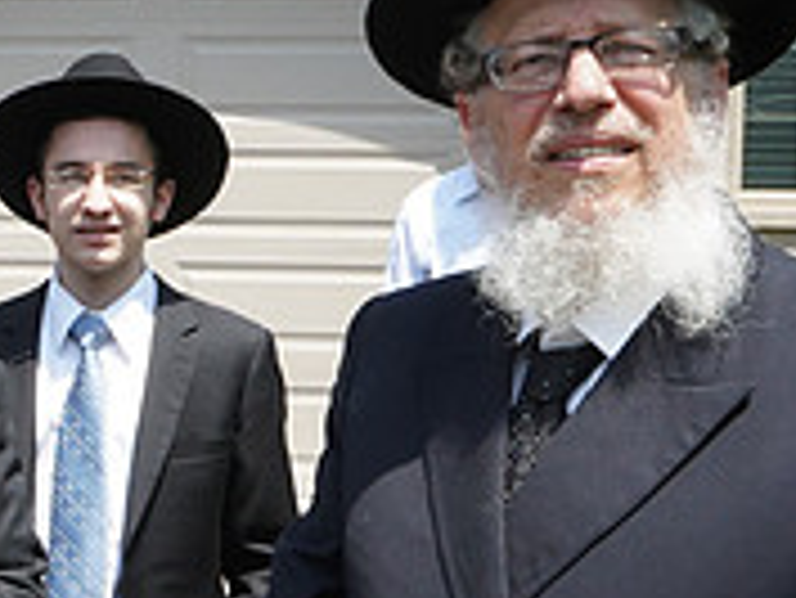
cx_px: -270
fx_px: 2324
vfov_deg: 14.7
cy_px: 348
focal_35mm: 101
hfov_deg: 18.0
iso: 3200
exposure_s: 1/320
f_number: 22
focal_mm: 32
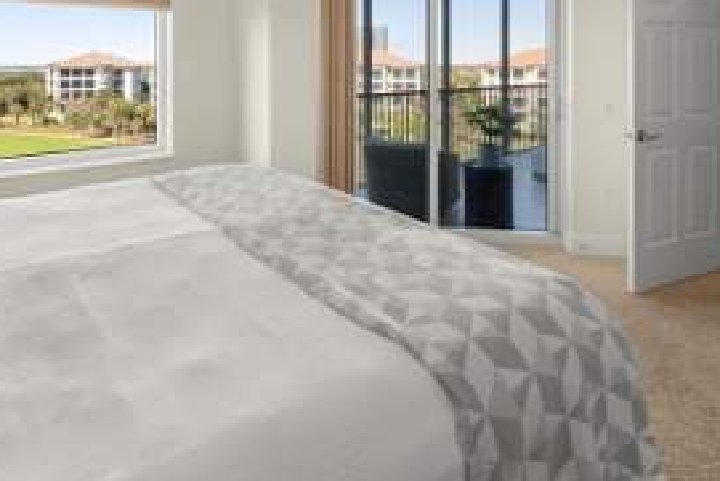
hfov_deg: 75.9
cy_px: 61
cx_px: 324
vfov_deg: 49.9
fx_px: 460
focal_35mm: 23
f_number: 11
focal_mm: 13
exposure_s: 1/6
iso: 400
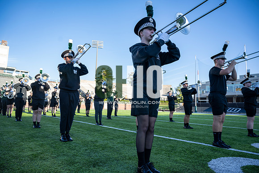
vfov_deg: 53.2
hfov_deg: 73.7
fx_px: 173
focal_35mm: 24
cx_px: 130
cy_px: 86
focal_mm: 24
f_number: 4
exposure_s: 1/400
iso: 160
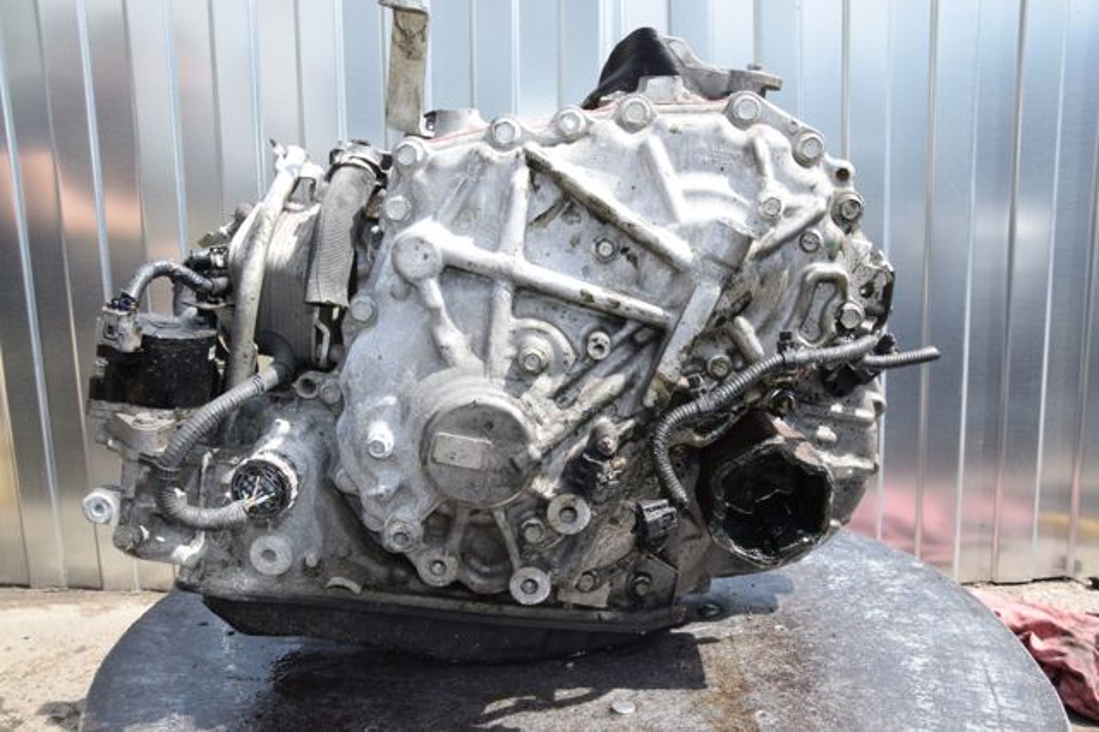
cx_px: 550
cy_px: 366
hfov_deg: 57.2
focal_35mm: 33
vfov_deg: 39.9
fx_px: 1007
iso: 800
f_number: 16
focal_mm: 22
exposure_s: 1/200
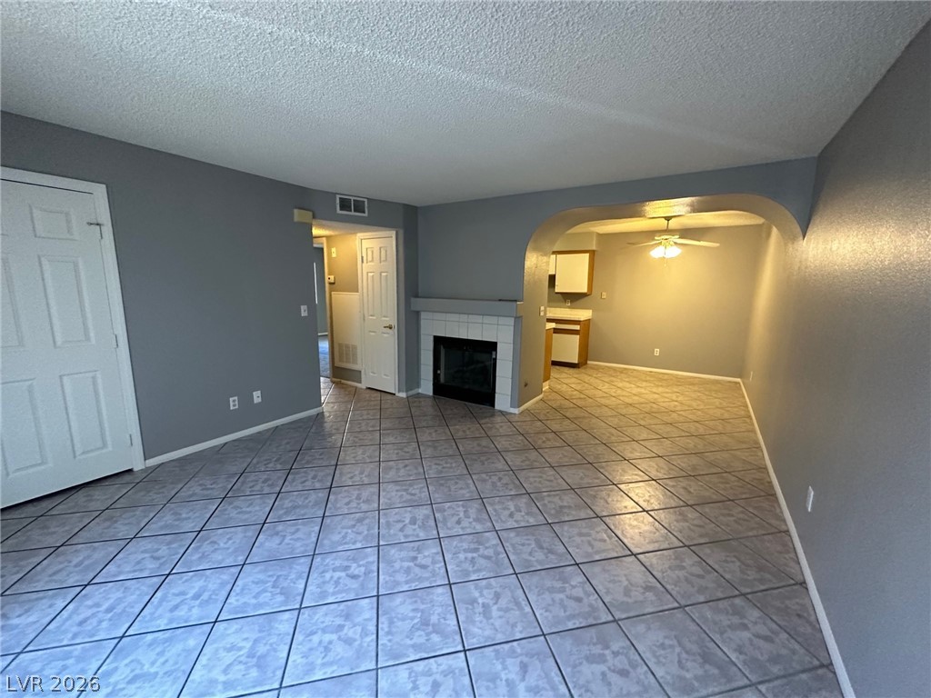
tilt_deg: -7.7
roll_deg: -0.8
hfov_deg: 102.1
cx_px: 466
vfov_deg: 85.7
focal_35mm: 14
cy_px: 349
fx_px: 377
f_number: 2.2
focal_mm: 2.22
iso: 400
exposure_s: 1/60
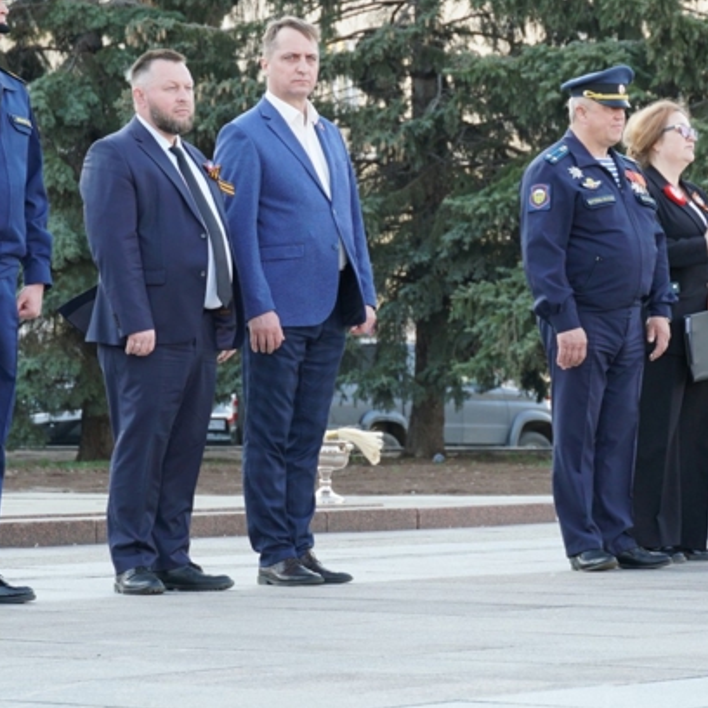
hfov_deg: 11.6
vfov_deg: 11.6
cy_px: 292
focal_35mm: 150
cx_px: 441
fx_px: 3471
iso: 250
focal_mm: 64
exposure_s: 1/100
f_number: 5.6
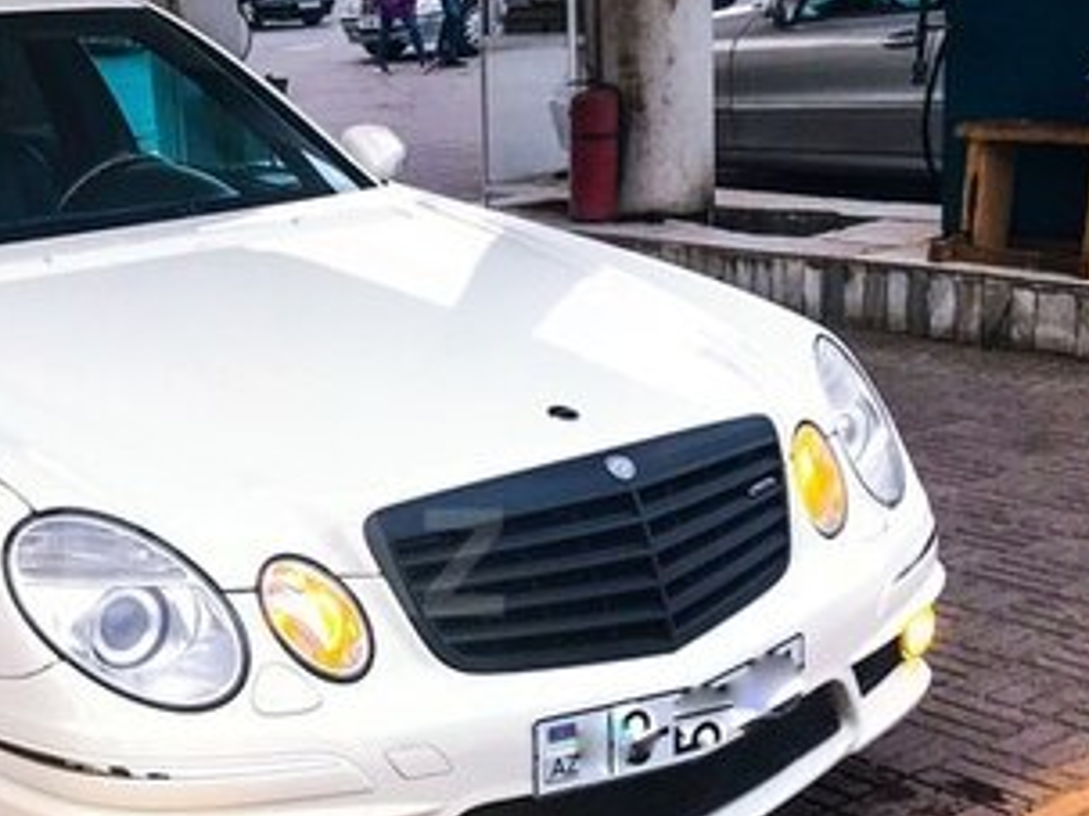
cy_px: 563
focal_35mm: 61
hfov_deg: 30.5
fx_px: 1918
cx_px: 137
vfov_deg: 23.9
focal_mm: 3.99
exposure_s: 1/100
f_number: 1.8
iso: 25
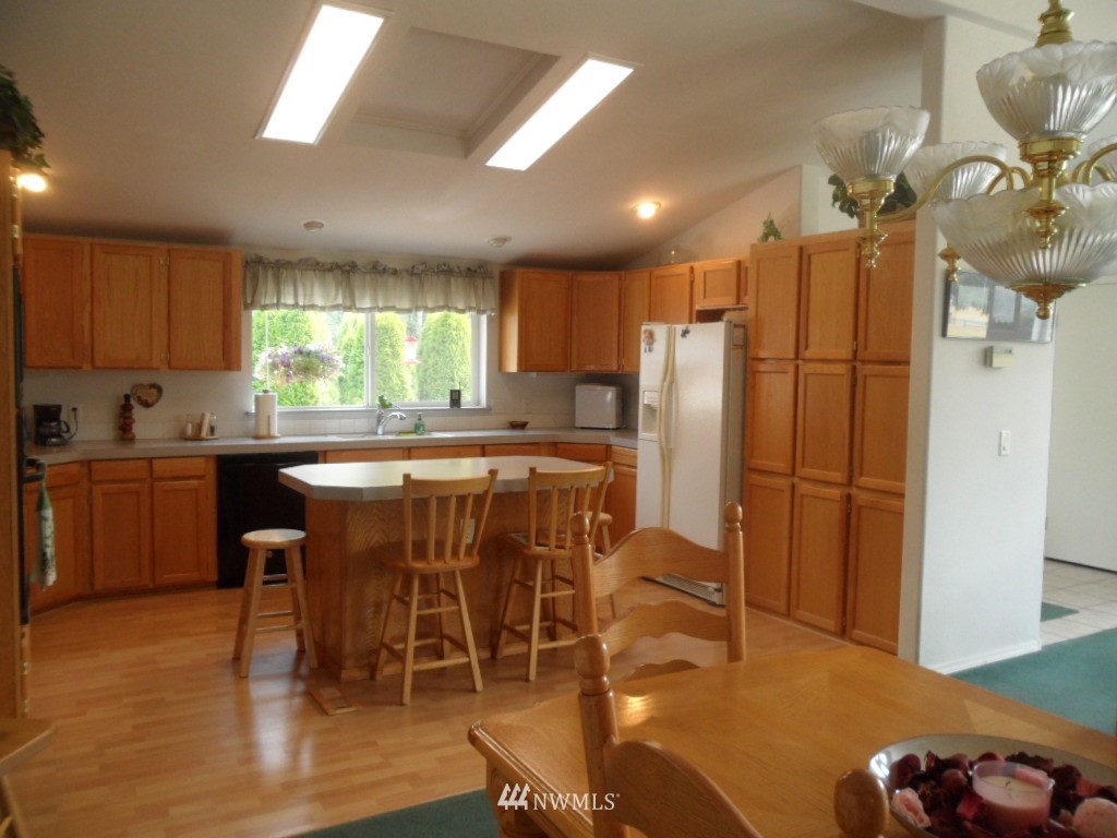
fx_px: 871
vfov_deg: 51.4
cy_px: 419
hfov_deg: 65.3
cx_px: 558
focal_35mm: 27
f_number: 3.5
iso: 200
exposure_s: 1/45
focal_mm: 4.9
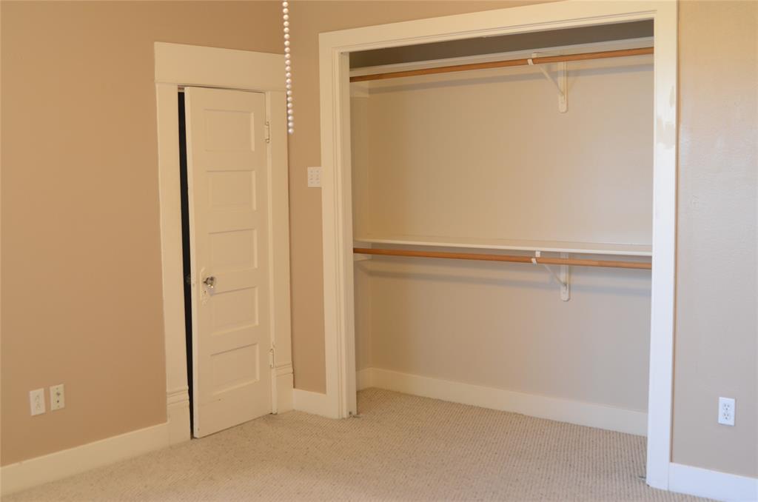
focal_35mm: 42
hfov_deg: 46.5
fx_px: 882
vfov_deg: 31.7
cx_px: 379
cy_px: 251
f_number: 3.2
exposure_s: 1/30
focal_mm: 28
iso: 640
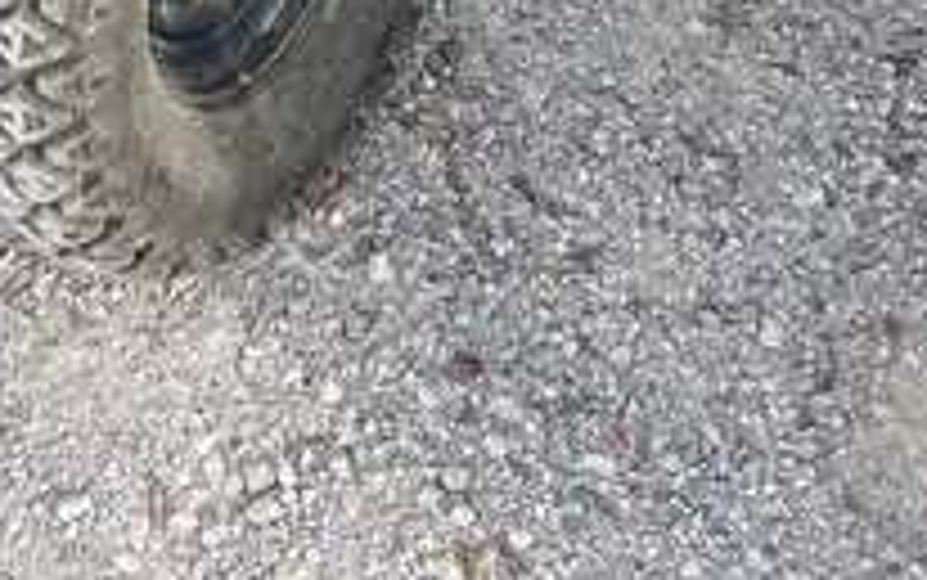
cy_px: -991
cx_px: 72
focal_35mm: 98
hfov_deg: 20.7
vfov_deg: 10.6
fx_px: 2477
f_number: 1.6
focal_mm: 5.1
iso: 50
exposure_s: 1/746
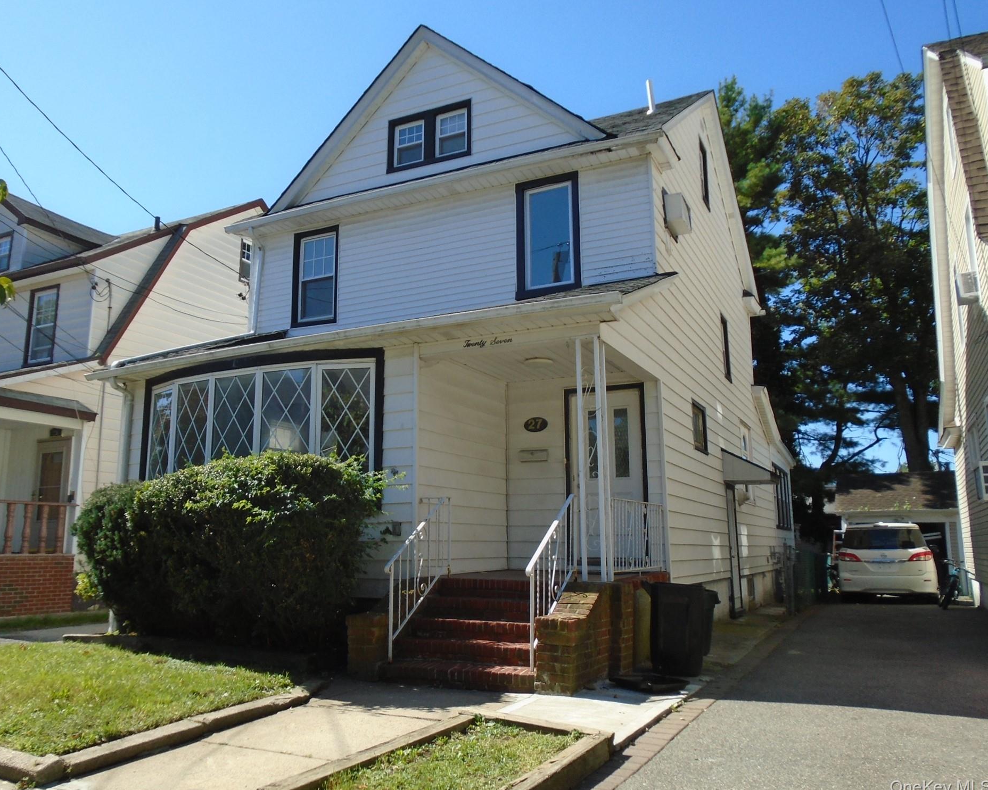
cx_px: 453
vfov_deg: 51.5
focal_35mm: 28
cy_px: 391
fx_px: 819
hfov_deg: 62.1
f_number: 3.2
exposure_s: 1/640
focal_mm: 4.6
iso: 100
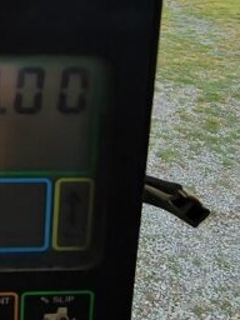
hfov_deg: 26.2
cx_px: -14
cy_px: 66
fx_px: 481
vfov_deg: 35.7
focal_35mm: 52
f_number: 2.2
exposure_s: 1/460
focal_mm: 2.16
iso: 100
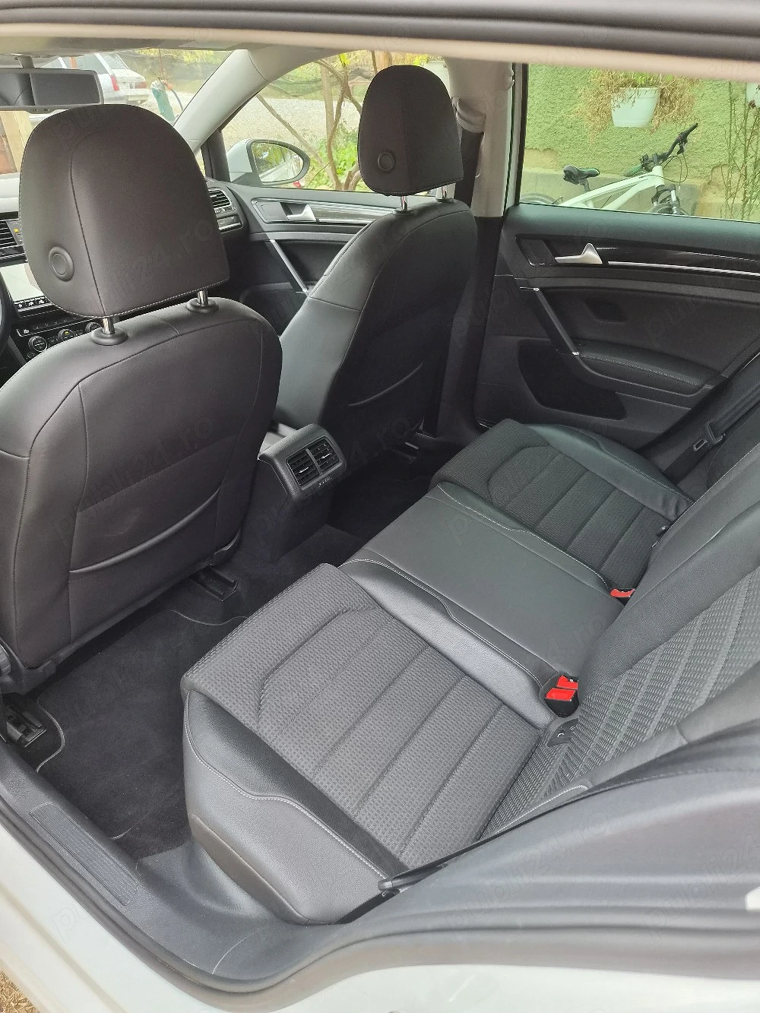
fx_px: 673
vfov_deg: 73.9
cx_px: 380
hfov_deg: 58.9
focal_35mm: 23
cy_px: 506
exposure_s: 1/182
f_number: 1.8
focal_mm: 5.4
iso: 160
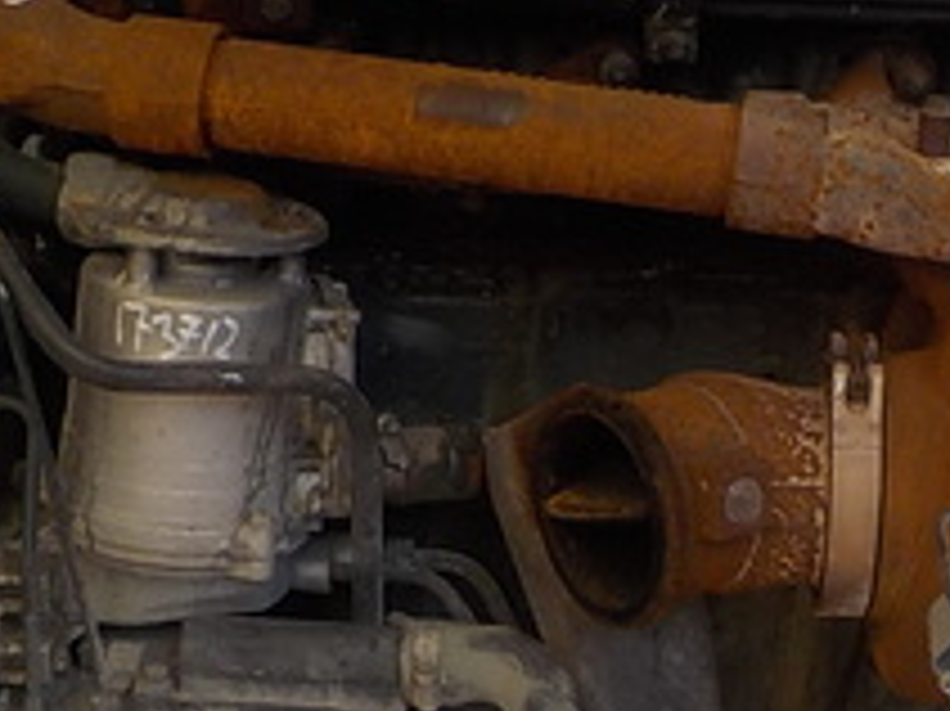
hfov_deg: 20.9
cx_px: 945
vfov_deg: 16.1
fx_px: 2496
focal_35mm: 91
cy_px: 558
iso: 125
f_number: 3.3
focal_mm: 4.1
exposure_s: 1/200
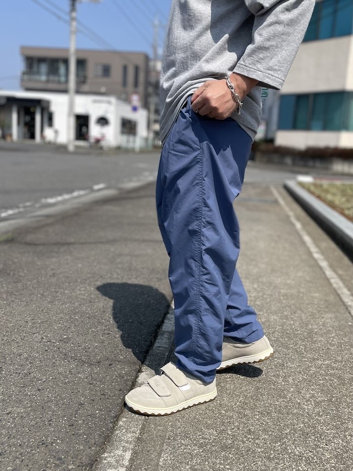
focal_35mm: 26
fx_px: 354
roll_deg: -3.0
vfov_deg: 67.3
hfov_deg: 53.1
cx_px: 176
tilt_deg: -8.4
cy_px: 236
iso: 50
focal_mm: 4.2
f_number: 1.6
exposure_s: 1/6897
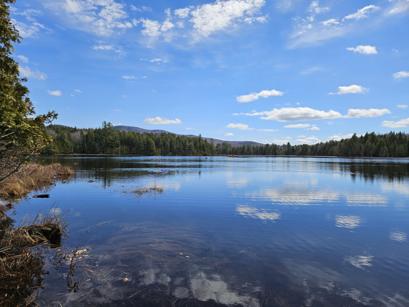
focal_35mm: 23
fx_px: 272
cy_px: 154
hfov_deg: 73.9
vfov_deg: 58.9
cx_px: 204
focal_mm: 5.4
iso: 25
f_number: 1.8
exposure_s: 1/2866
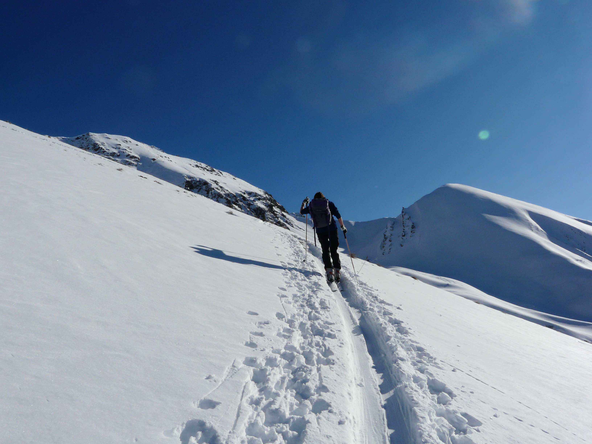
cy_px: 222
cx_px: 296
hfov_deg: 63.4
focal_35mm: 28
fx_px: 479
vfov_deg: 49.7
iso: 100
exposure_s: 1/1000
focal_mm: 4.6
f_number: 8
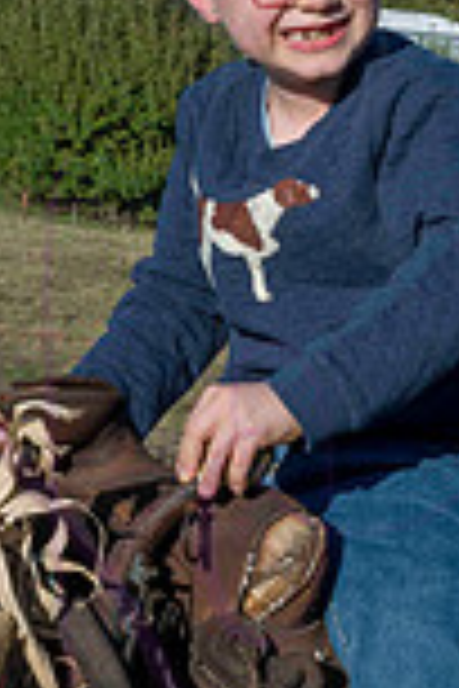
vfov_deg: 14.5
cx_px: 378
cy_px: 211
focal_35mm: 141
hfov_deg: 9.7
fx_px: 2696
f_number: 22
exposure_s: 1/400
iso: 1000
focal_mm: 48
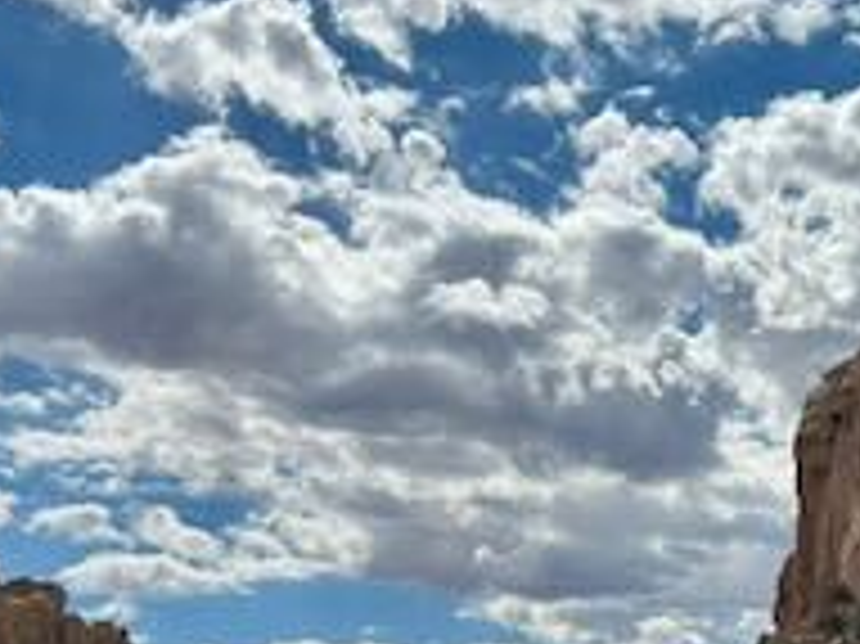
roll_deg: +3.2
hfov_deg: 21.6
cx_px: 878
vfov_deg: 16.8
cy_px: 549
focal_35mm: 87
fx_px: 2160
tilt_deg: +8.4
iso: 50
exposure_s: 1/12658
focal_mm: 5.7
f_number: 1.5
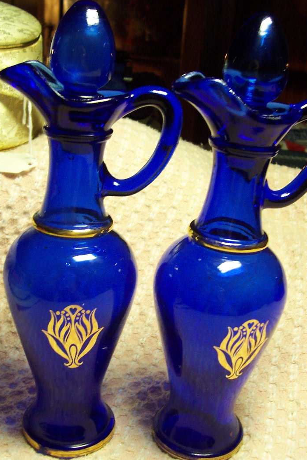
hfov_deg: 30.5
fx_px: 563
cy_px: 246
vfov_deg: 44.5
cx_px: 153
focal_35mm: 44
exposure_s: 1/30
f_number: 2.8
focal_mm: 5.6
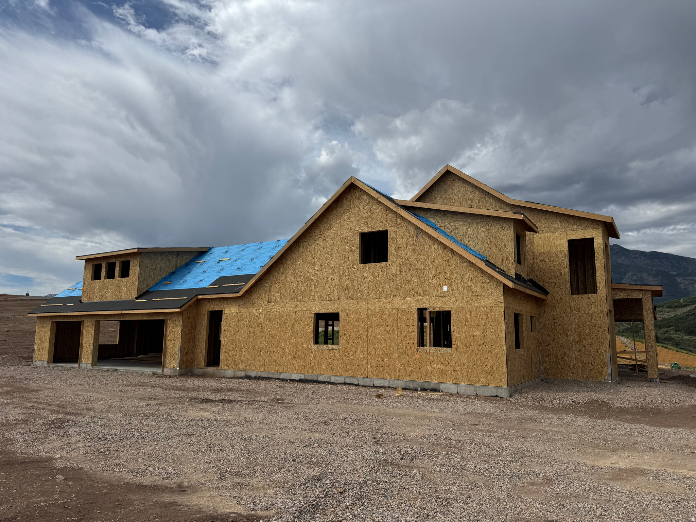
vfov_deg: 56.8
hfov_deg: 71.6
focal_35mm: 24
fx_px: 483
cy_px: 261
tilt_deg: +7.8
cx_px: 348
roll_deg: -0.7
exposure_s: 1/9009
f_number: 1.78
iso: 80
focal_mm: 6.76
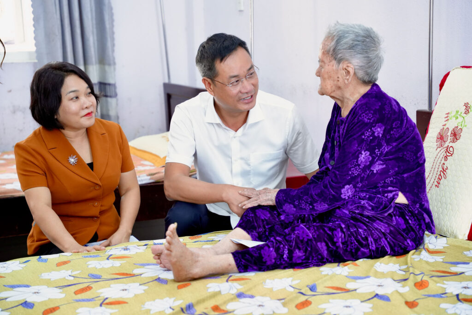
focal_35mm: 70
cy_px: 158
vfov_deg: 19.5
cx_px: 236
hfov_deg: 28.8
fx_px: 918
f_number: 4
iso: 3200
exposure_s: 1/160
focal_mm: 70
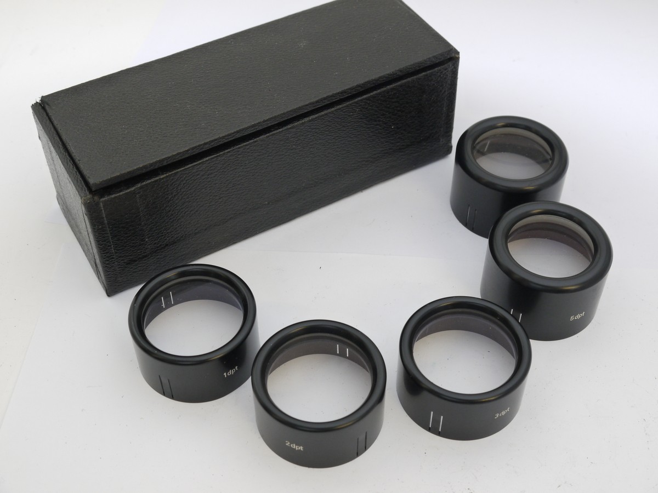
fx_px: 950
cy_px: 246
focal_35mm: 50
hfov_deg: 38.2
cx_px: 329
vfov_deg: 29.1
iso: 400
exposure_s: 1/10
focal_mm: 25
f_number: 10
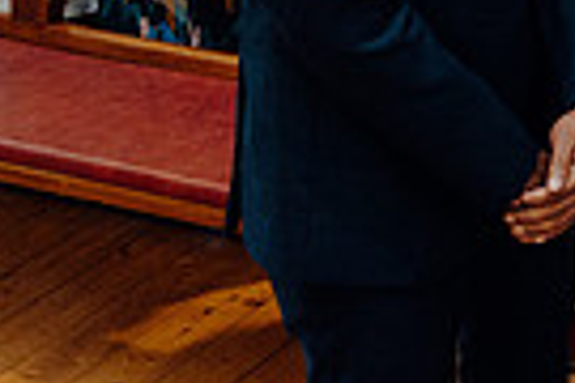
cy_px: -121
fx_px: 1645
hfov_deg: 17.3
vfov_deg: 12.8
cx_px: 929
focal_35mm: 103
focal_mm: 24
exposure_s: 1/250
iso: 2500
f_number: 3.5
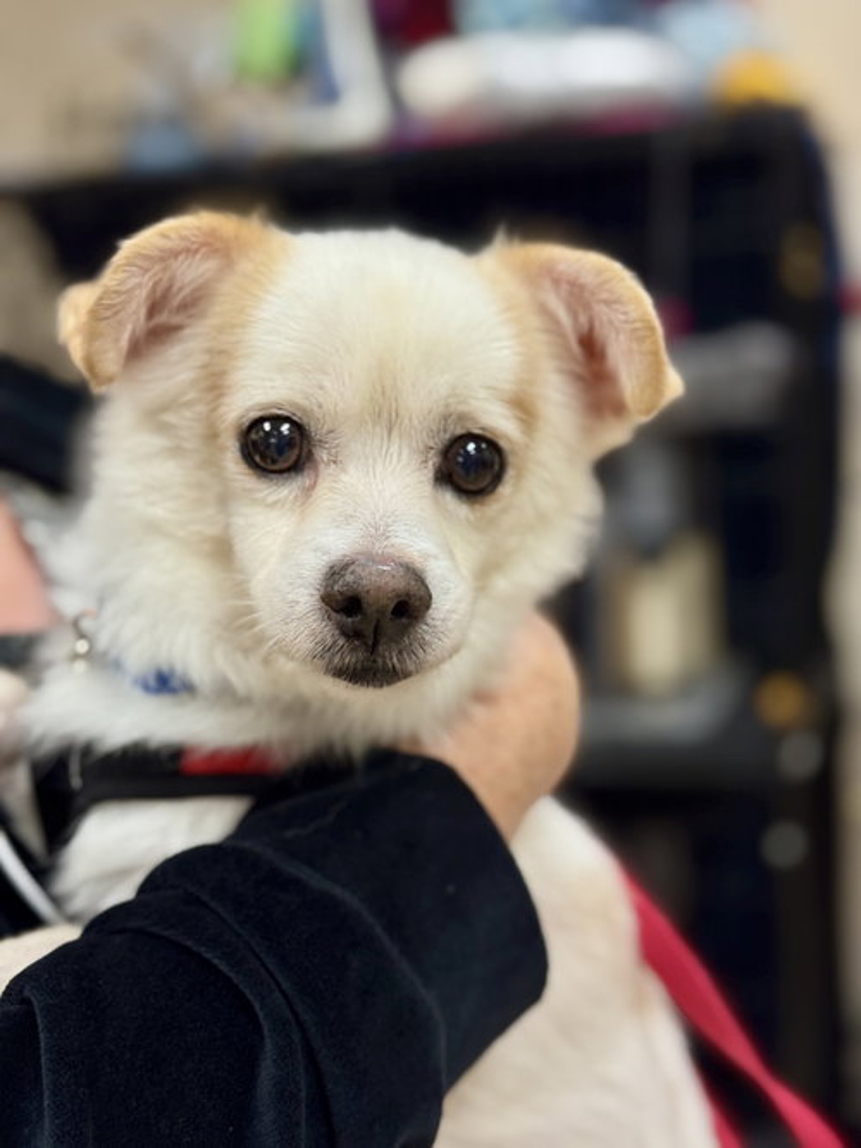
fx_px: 1592
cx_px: 430
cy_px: 574
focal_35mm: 48
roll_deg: +2.4
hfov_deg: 30.3
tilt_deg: -8.4
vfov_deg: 39.7
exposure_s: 1/60
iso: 64
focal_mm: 6.76
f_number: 1.78
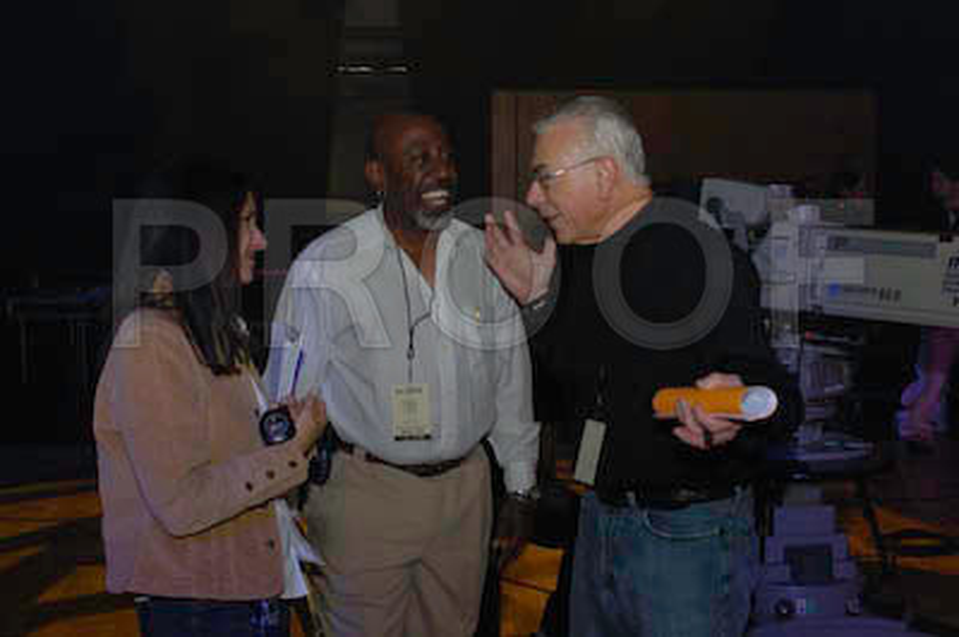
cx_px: 480
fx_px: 1357
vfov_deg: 26.4
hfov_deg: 38.9
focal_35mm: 51
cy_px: 318
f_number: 5.6
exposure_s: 1/125
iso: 800
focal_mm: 34
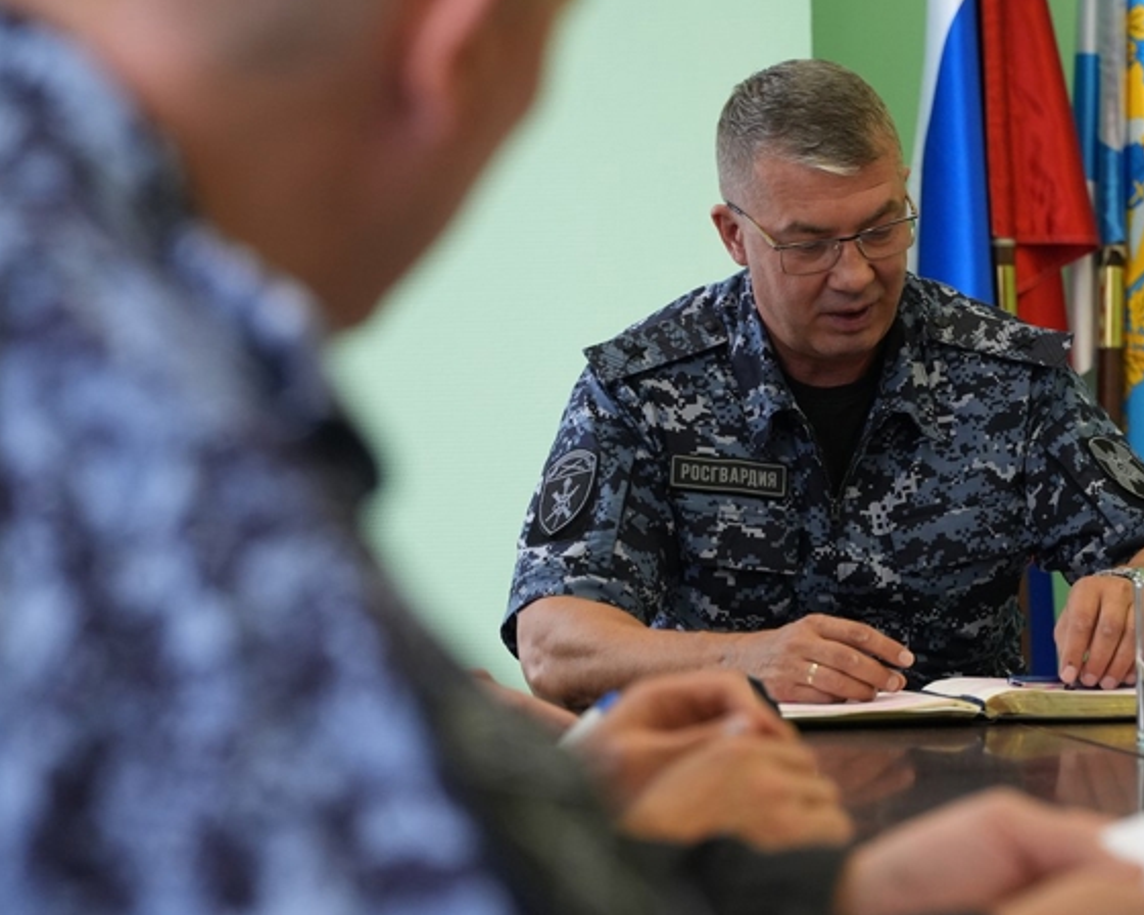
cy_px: 490
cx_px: 729
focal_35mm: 162
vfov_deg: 9.5
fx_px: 5485
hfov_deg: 11.9
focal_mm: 86
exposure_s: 1/160
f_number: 4
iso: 1250
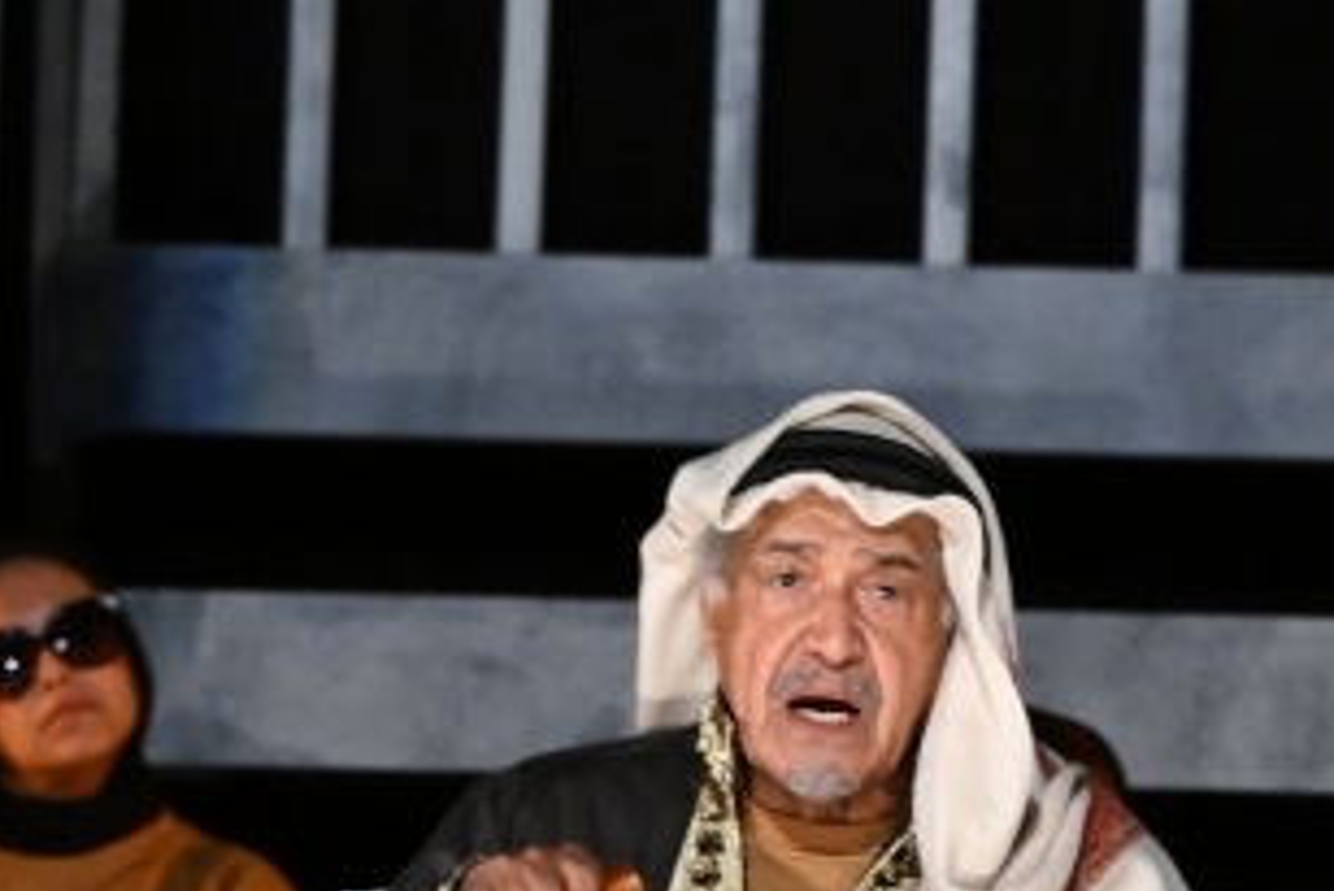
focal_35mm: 469
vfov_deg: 2.9
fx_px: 17386
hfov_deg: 4.4
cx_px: 2112
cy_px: 1213
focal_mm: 120
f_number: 4.5
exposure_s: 1/160
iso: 5000
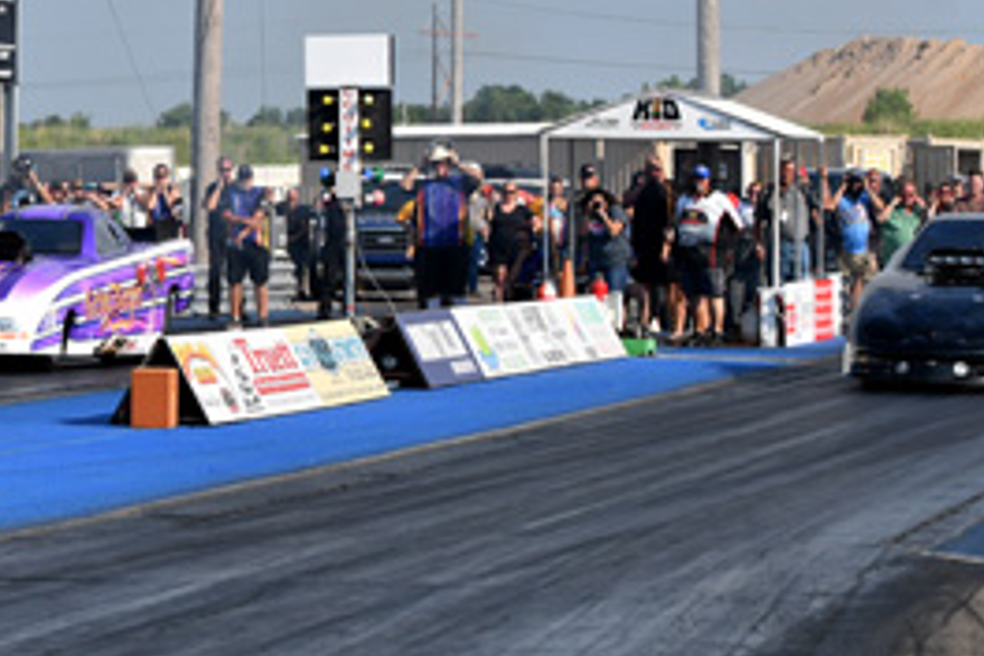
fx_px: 5439
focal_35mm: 199
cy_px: 190
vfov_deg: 6.9
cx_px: 317
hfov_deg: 10.3
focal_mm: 70
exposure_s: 1/1250
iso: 160
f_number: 5.6
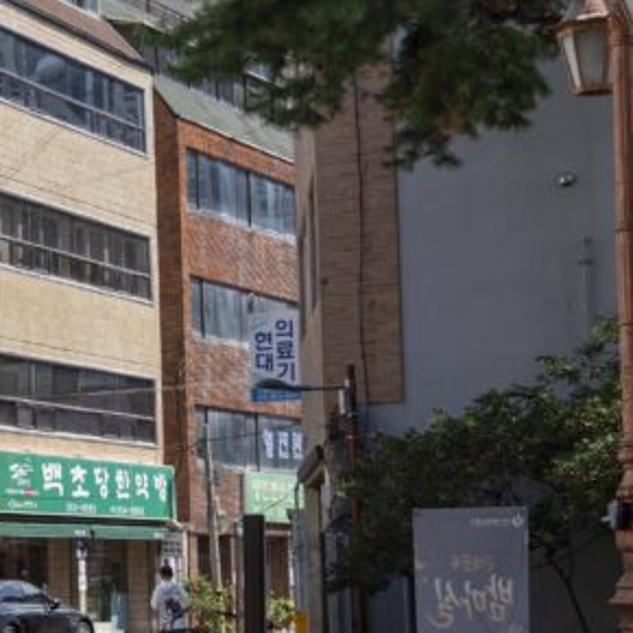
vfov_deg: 18.0
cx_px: -452
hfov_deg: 15.8
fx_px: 1986
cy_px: 438
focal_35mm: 96
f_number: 7.1
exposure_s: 1/400
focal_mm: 32
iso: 100
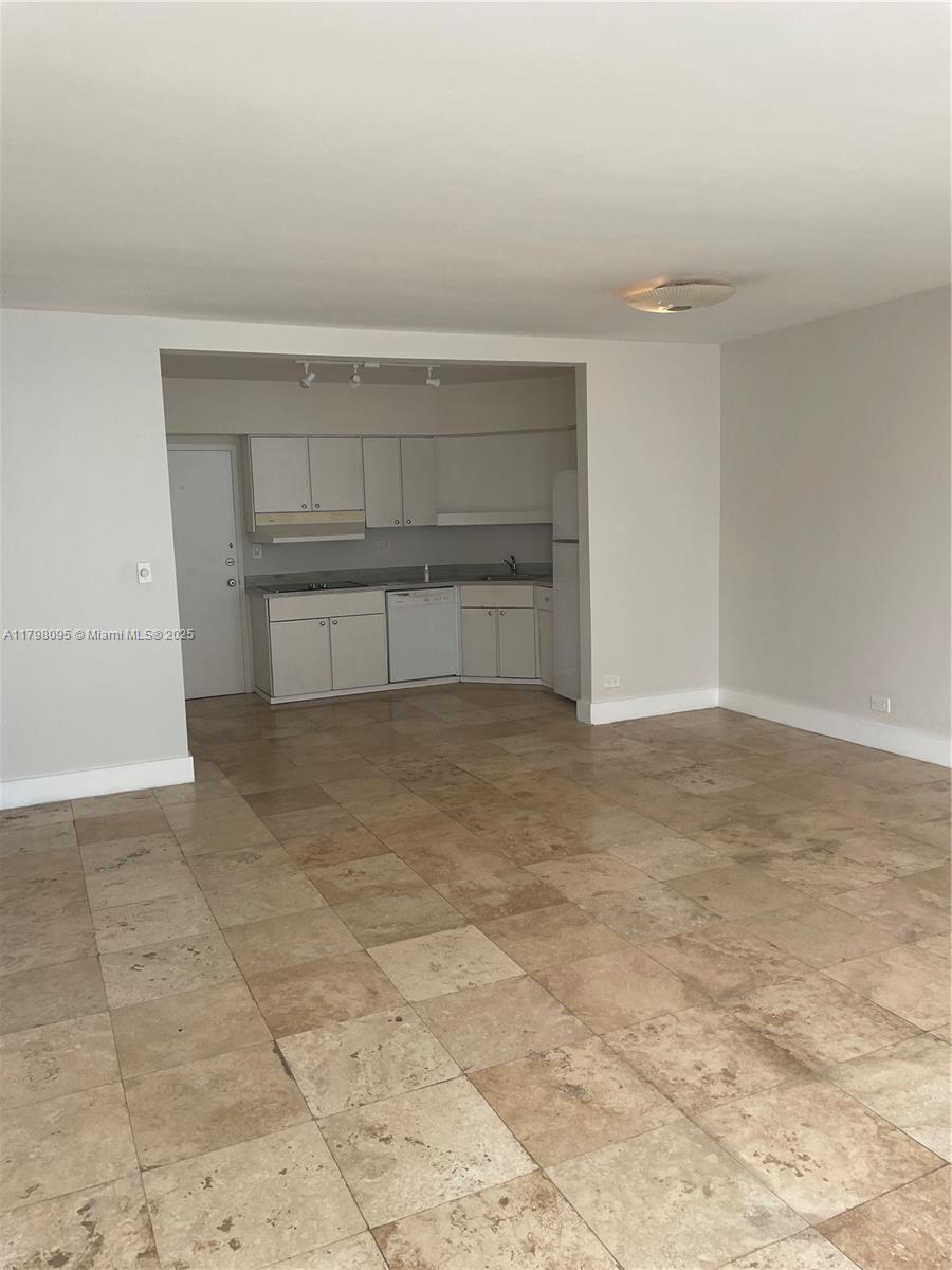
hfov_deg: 53.1
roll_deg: +2.8
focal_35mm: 26
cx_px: 476
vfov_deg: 67.3
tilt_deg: -5.8
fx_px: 953
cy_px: 635
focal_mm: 4.2
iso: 32
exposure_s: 1/430
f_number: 1.6
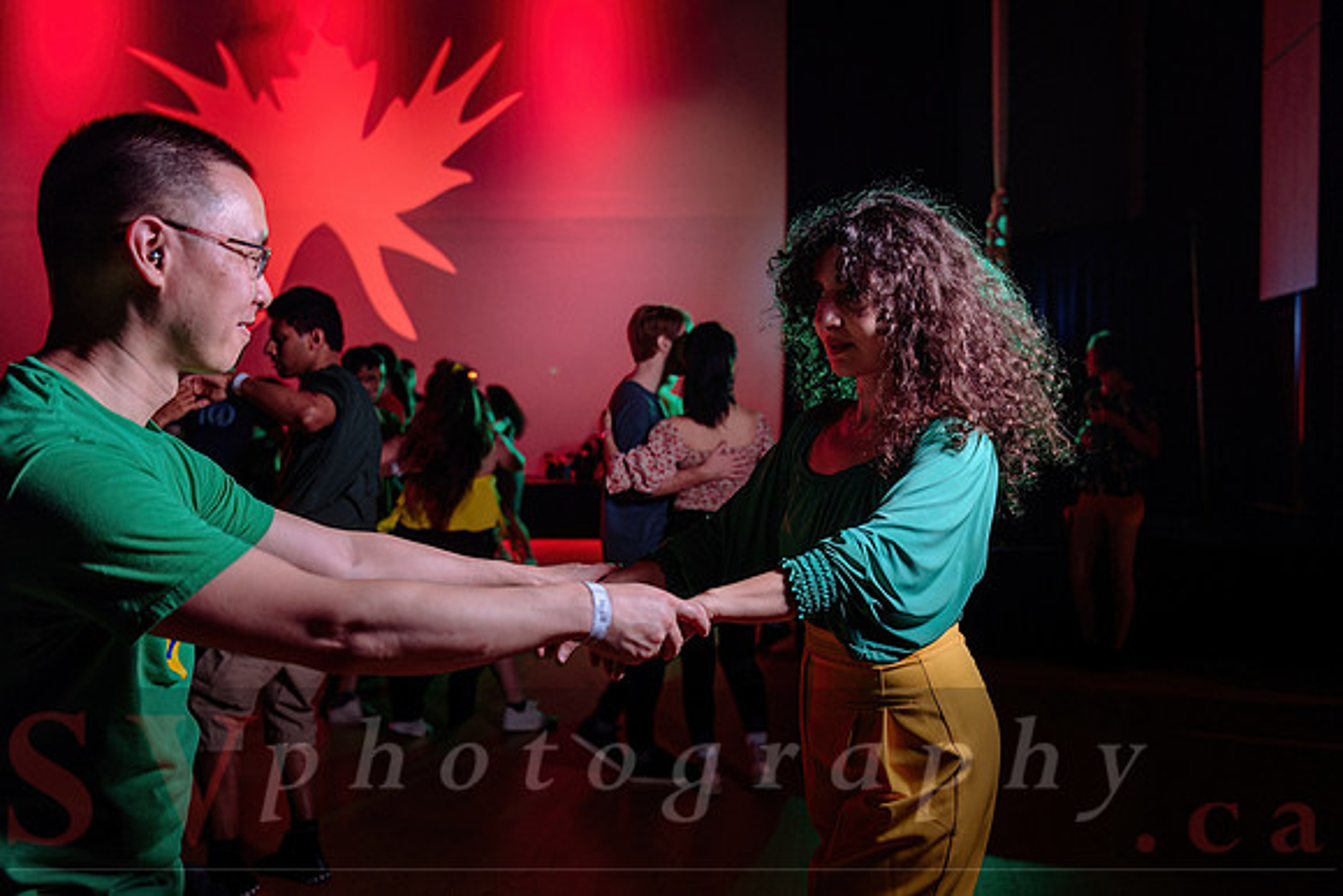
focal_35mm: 39
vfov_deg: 34.0
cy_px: 453
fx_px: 1463
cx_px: 823
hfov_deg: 48.9
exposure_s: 1/60
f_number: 2.8
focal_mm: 32
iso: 1000
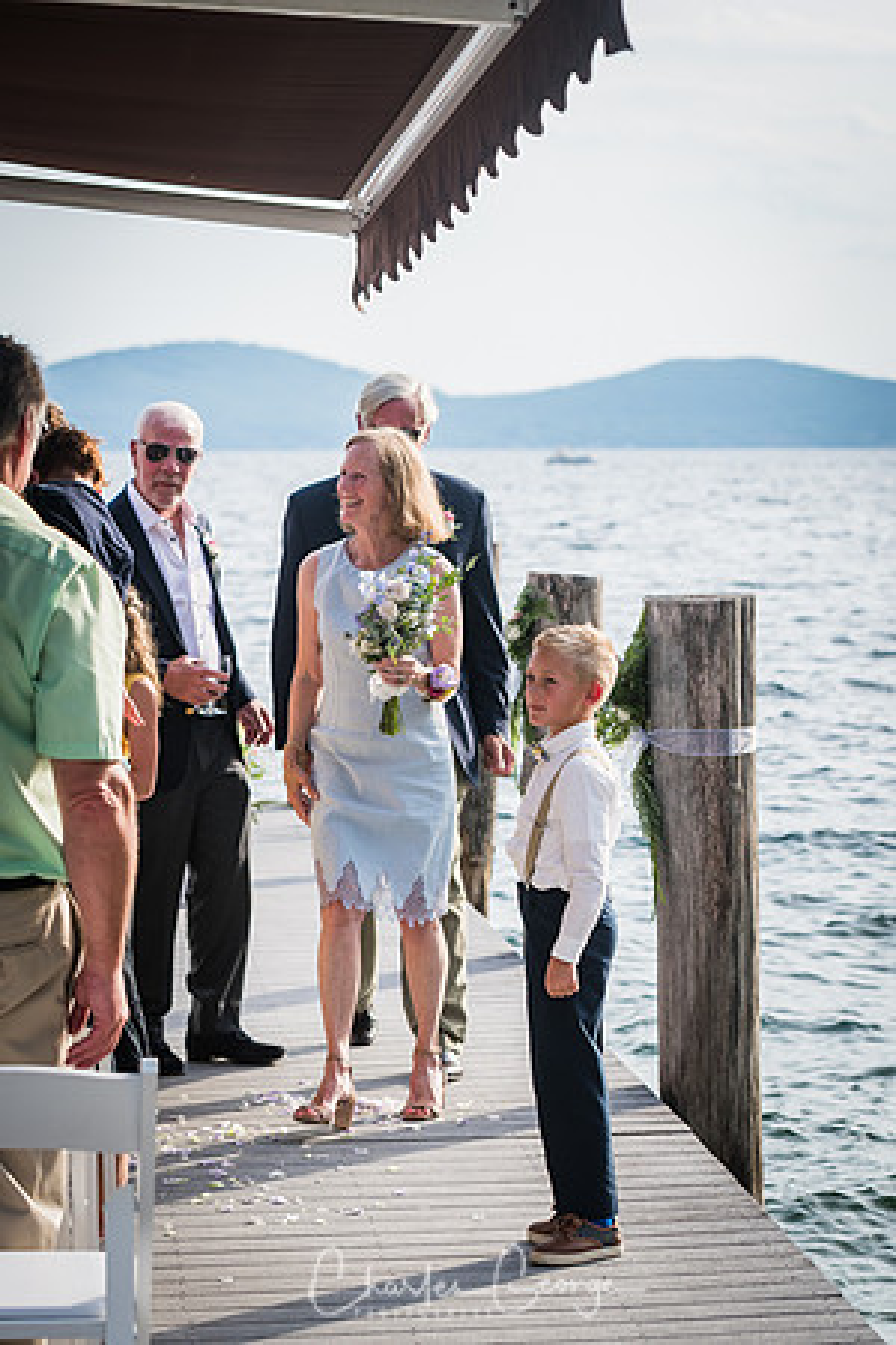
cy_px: 672
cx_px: 448
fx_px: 4200
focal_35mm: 112
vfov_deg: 18.2
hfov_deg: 12.2
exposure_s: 1/800
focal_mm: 75
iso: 200
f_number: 4
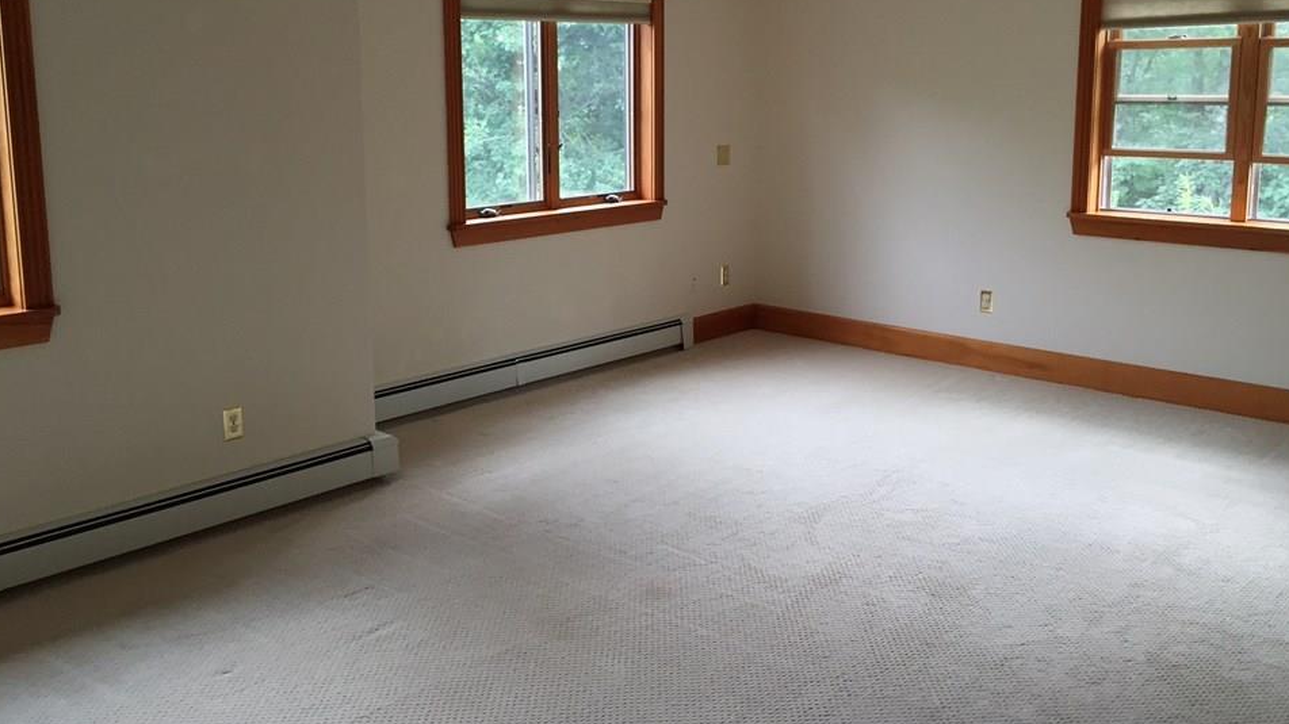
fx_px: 1162
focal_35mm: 34
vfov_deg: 34.4
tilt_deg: -8.7
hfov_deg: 58.0
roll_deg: -0.7
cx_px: 657
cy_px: 263
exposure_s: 1/40
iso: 32
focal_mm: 4.15
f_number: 2.2
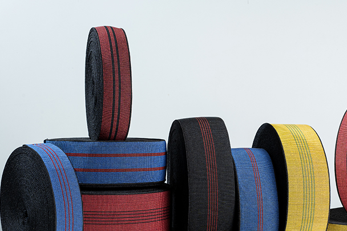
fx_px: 723
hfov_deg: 26.8
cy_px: 159
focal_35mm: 75
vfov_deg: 18.1
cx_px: 240
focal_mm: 50
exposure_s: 1/160
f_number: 11
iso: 1000
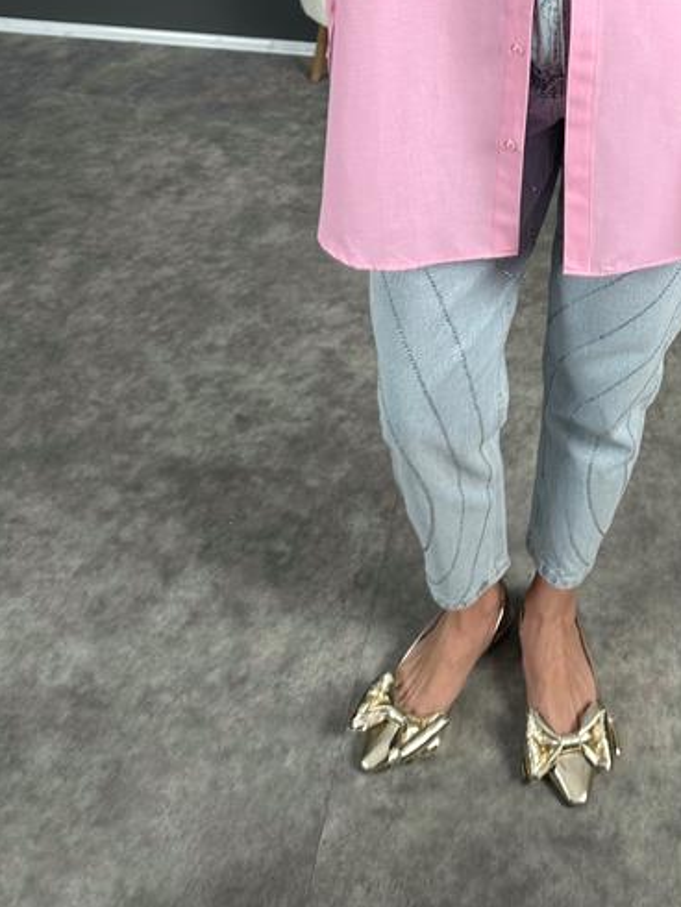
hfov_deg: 30.2
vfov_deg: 38.6
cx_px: 615
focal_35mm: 46
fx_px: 1206
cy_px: 106
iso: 80
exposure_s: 1/121
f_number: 1.78
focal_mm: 6.86
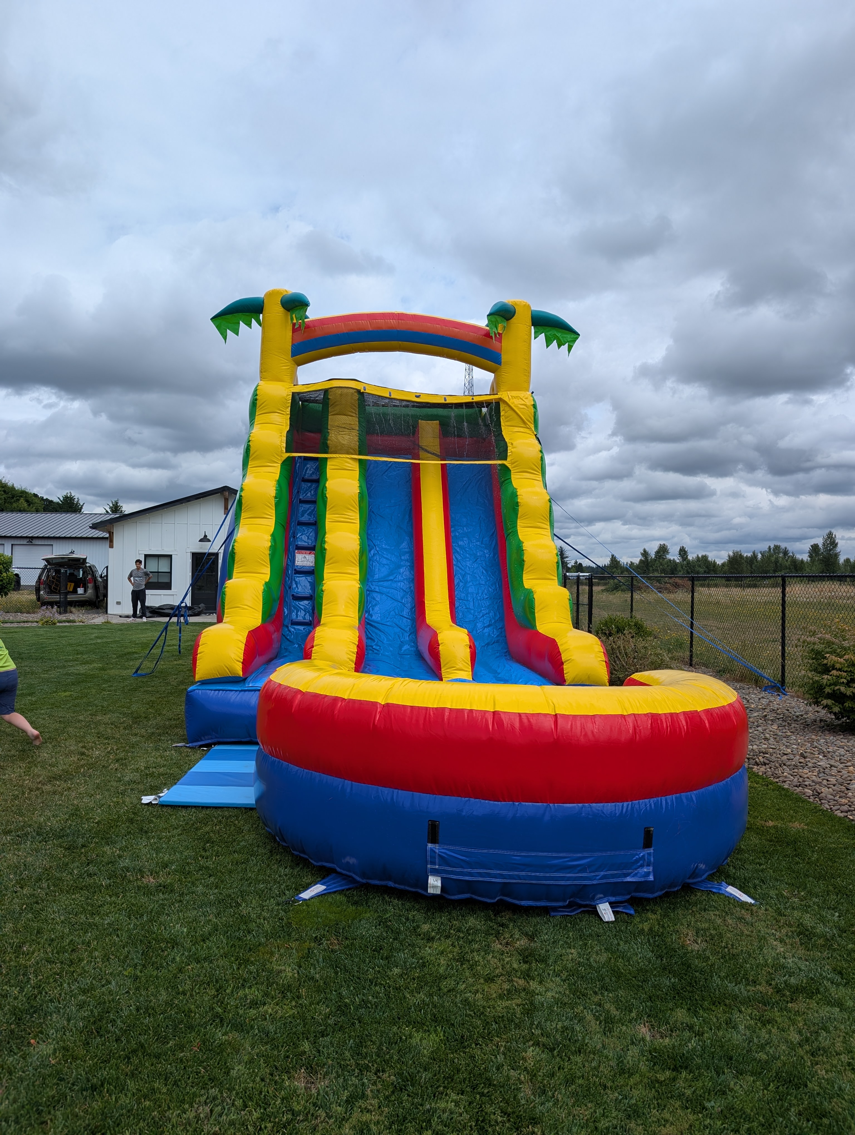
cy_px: 568
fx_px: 788
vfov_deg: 71.5
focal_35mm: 24
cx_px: 428
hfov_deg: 56.9
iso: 20
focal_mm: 6.9
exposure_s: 1/1869
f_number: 1.68
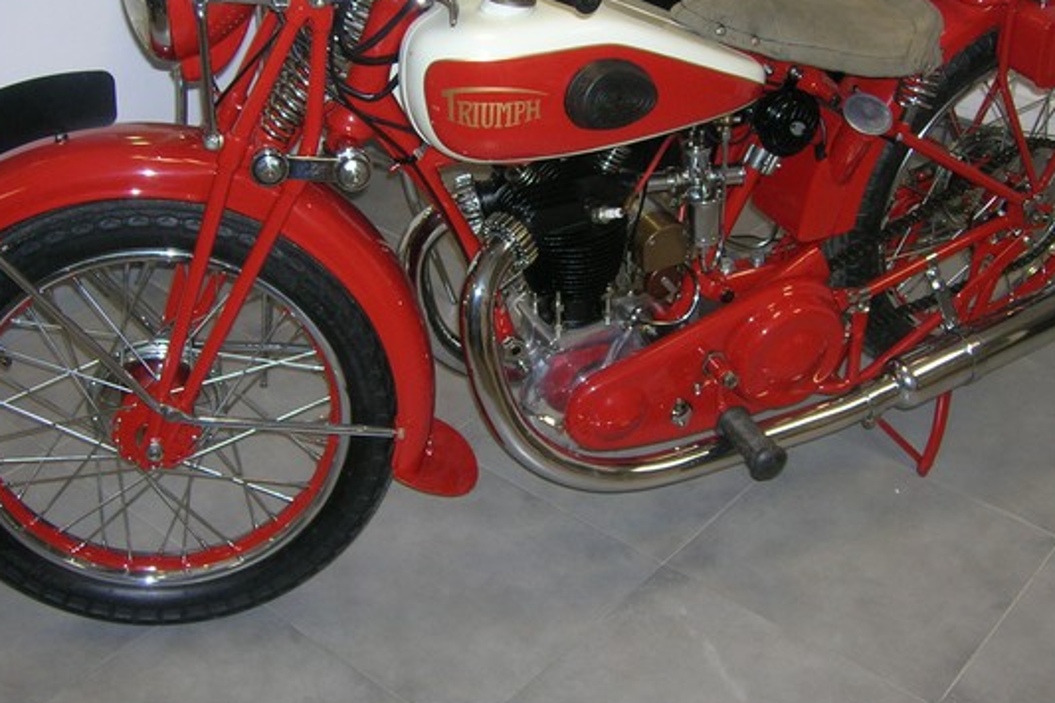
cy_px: 243
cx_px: 549
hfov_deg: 41.9
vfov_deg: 28.5
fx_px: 1377
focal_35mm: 47
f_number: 2.9
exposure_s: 1/60.1
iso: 92
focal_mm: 5.7
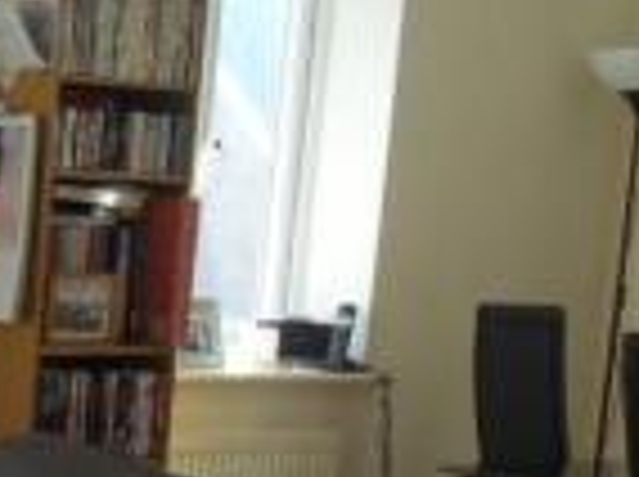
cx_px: -556
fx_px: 1972
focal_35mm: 107
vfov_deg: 13.5
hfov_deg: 15.5
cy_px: 538
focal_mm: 4.7
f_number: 3.4
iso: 80
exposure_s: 1/60
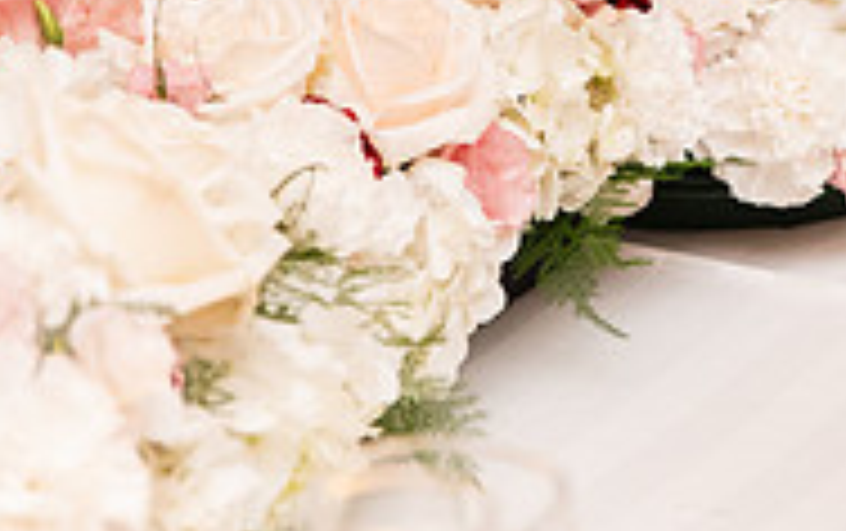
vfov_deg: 6.0
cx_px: 855
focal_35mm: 220
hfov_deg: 9.5
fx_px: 5078
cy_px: -101
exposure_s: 1/100
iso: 3200
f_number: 2.8
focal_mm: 70
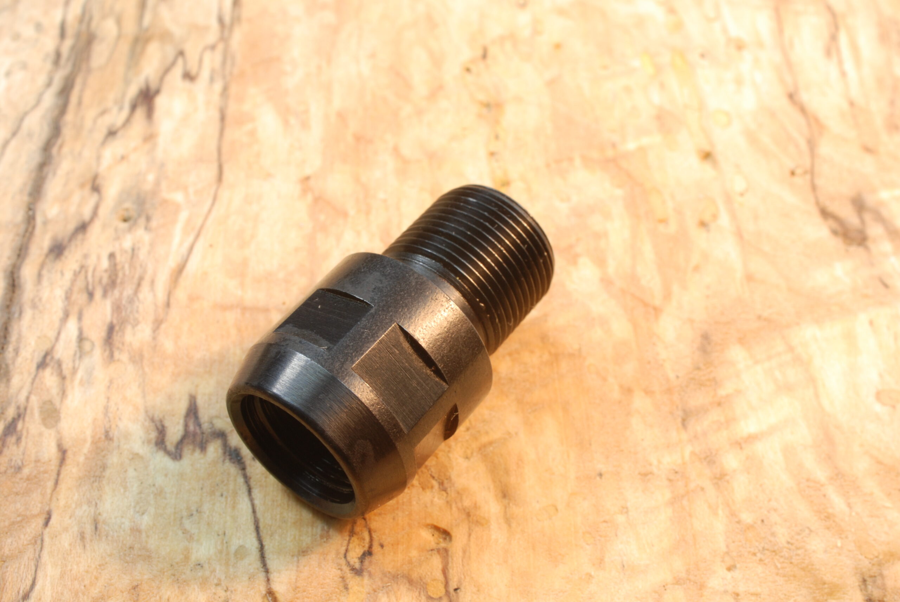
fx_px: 1502
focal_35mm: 60
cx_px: 450
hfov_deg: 33.4
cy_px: 301
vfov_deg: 22.7
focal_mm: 40
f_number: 22
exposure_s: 1/6
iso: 200
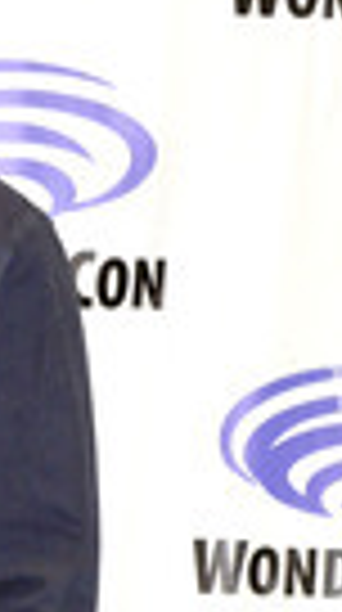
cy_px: 544
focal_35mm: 111
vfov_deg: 19.0
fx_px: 1798
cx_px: -218
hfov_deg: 10.4
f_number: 4.5
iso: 1000
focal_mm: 24
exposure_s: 1/60
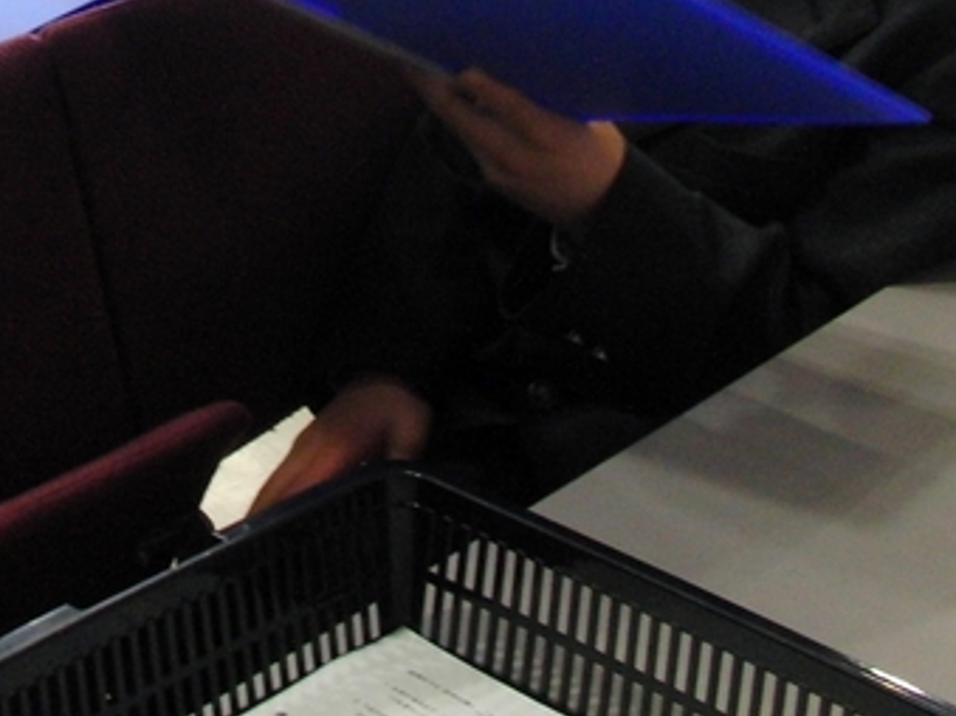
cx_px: 51
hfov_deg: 20.8
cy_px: -31
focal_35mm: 92
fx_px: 2540
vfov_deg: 15.7
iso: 400
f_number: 6.7
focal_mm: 7.9
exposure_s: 1/10
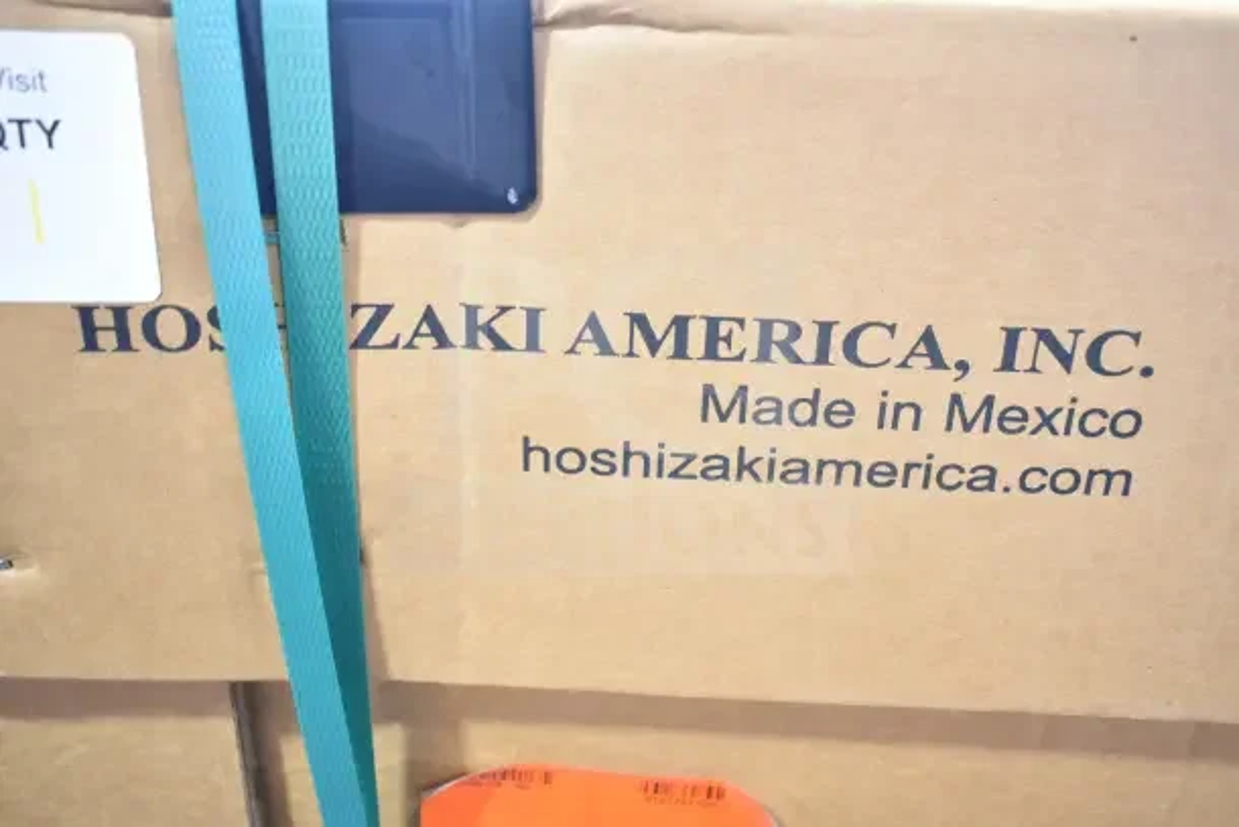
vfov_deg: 40.0
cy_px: 414
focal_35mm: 33
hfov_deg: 57.2
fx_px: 1136
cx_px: 620
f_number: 3.8
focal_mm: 22
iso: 1100
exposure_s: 1/40
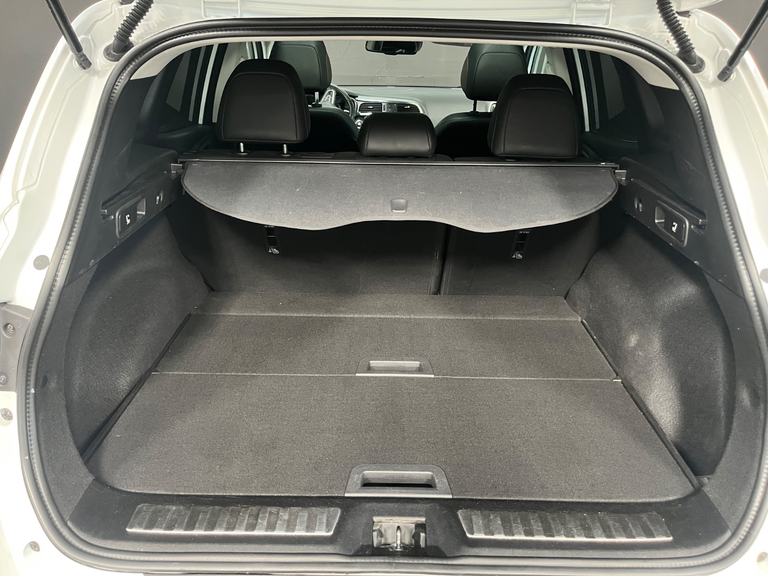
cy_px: 288
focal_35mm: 26
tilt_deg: -24.6
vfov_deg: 53.1
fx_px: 577
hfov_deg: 67.3
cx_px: 384
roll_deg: -0.1
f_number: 1.6
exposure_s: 1/33
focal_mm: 5.1
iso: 500
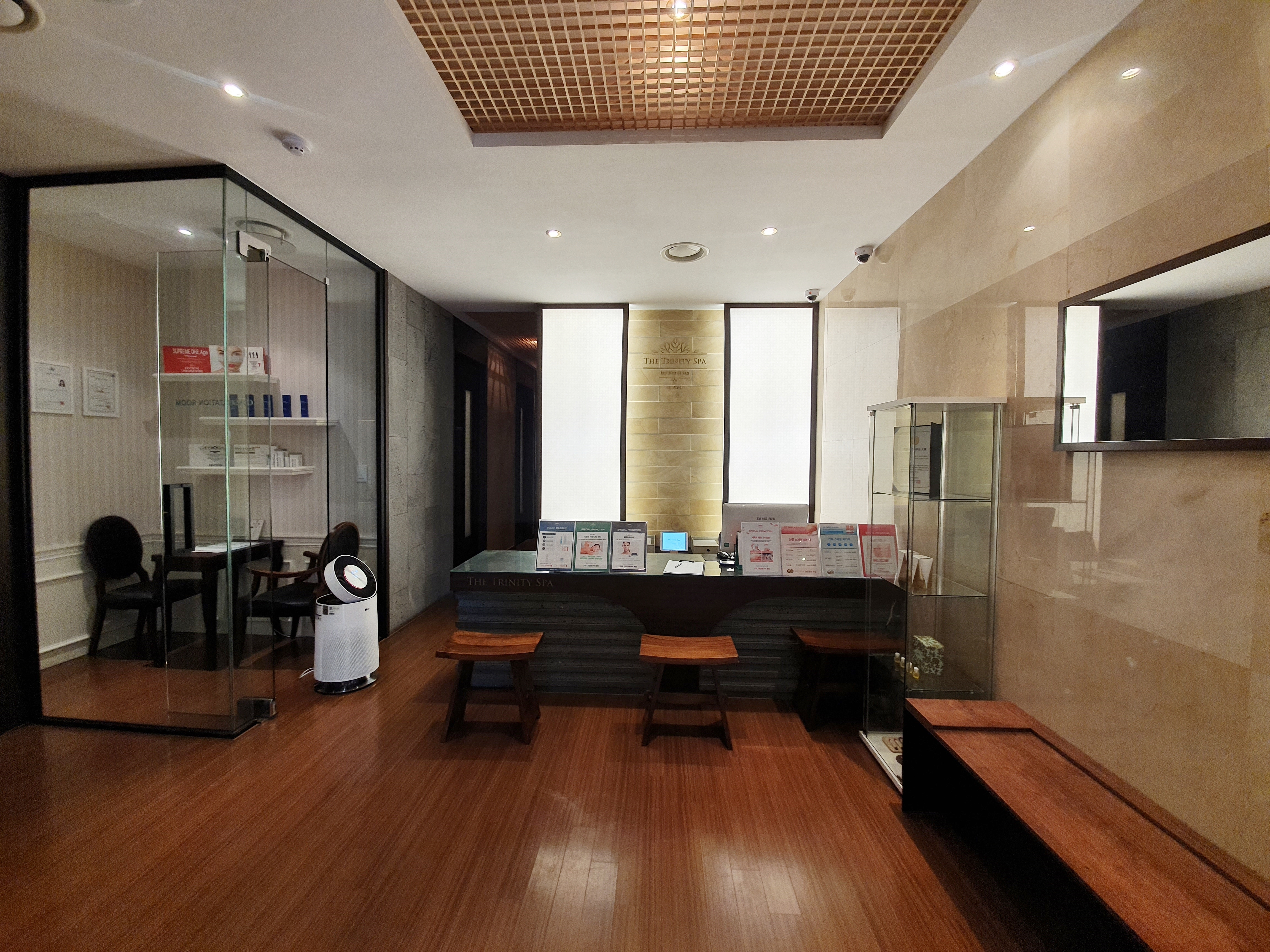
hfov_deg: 106.2
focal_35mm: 13
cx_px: 635
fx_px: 477
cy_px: 476
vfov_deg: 89.9
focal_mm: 1.8
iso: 50
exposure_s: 1/60
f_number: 2.2
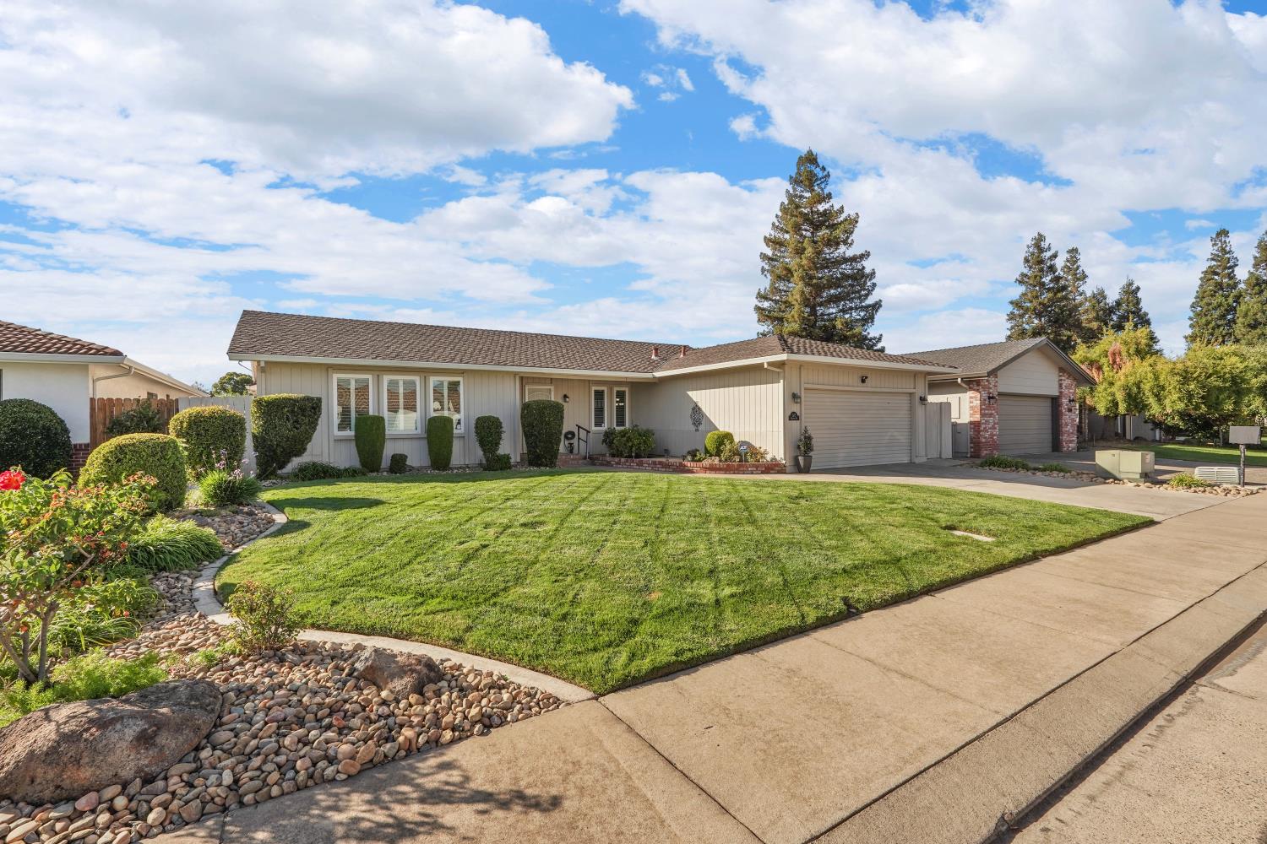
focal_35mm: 16
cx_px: 634
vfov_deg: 72.1
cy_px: 422
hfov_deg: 95.0
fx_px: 581
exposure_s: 1/200
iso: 400
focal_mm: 16.5
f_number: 11
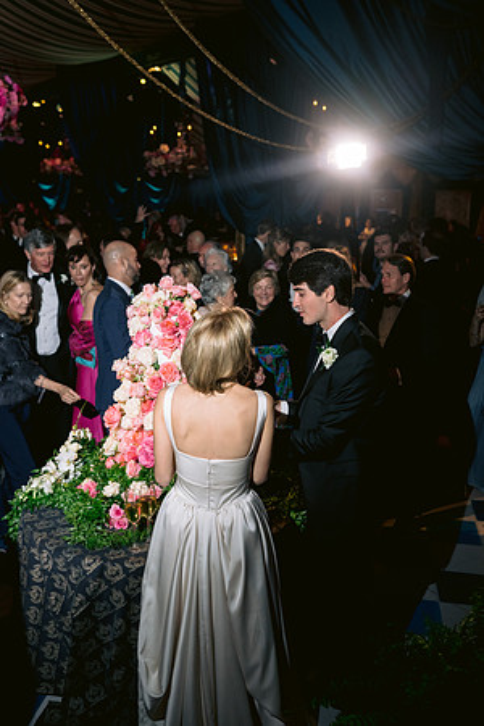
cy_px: 363
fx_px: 706
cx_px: 242
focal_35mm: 35
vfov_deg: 54.4
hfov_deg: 37.9
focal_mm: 35
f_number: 3.2
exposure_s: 1/80
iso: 1000
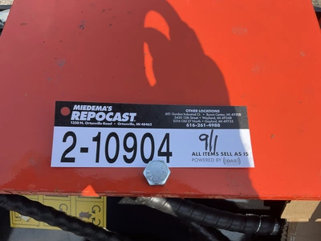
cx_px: 160
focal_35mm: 29
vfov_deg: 48.2
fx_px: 269
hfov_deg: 61.7
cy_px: 120
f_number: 1.8
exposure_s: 1/944
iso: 25
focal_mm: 3
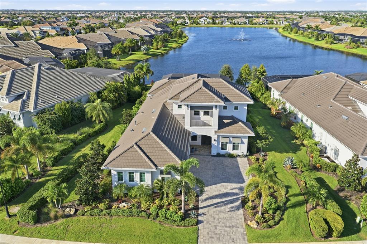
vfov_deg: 46.4
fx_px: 285
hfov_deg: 65.5
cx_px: 184
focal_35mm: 28
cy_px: 122
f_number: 2.8
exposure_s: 1/500
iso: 100
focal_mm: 14.4
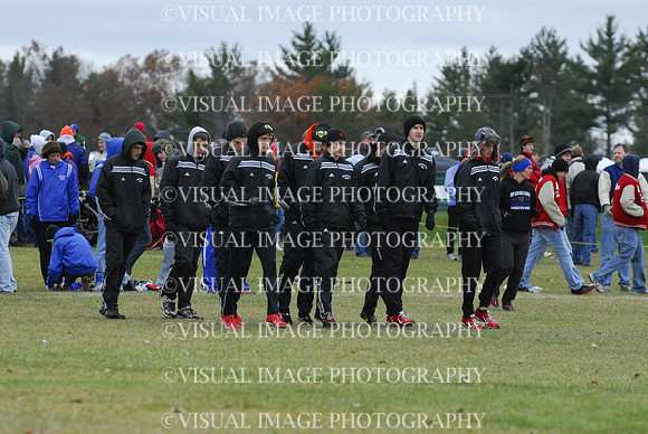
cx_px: 324
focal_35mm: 300
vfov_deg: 4.6
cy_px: 217
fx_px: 5405
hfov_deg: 6.9
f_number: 4
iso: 800
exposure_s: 1/640
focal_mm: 200
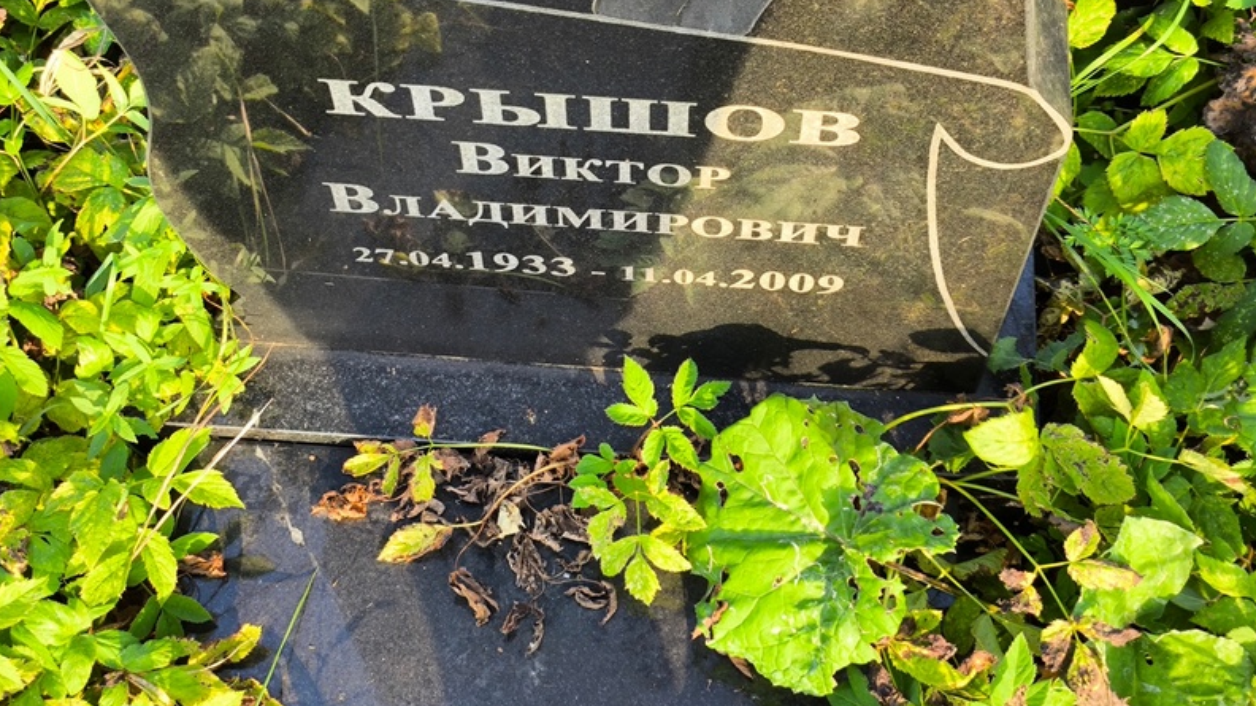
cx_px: 629
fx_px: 1831
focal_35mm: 55
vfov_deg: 21.8
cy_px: 260
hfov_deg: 37.9
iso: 50
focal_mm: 4.71
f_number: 1.7
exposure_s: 1/104
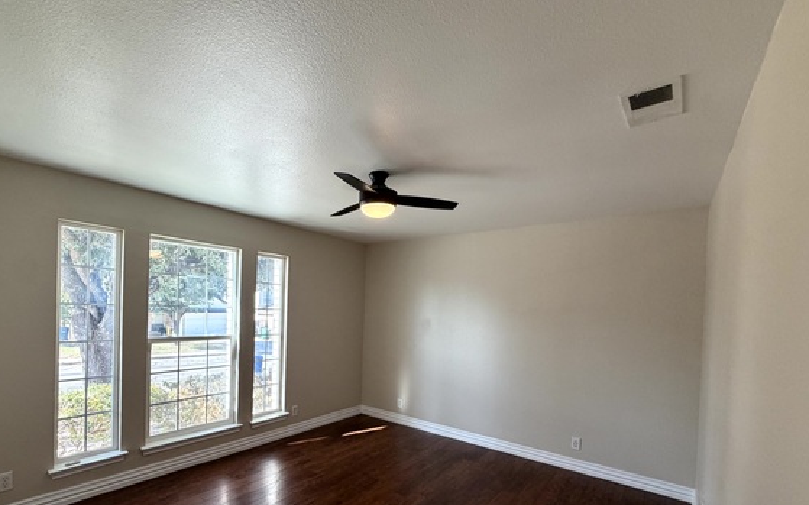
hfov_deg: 93.9
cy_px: 315
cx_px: 352
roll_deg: -1.4
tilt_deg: -1.8
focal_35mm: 17
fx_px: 375
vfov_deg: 66.9
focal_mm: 2.22
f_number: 2.2
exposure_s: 1/120
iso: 160
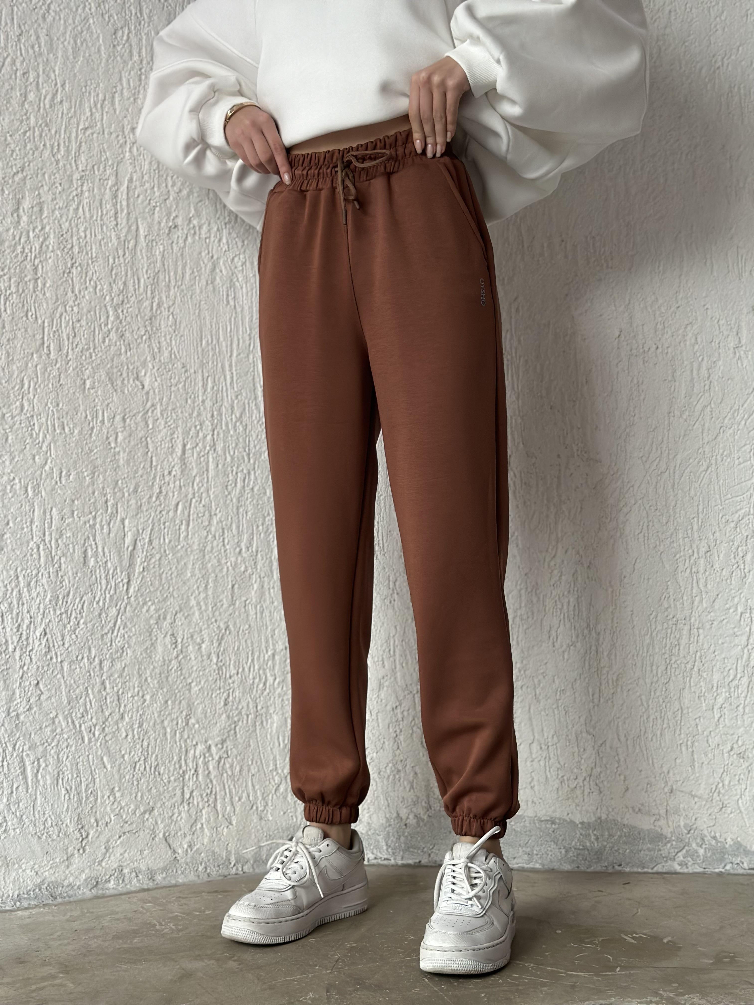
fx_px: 1394
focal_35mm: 48
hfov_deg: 30.3
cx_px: 377
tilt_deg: +1.3
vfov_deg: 39.7
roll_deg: +0.9
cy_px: 502
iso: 250
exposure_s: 1/60
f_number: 1.78
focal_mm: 6.86
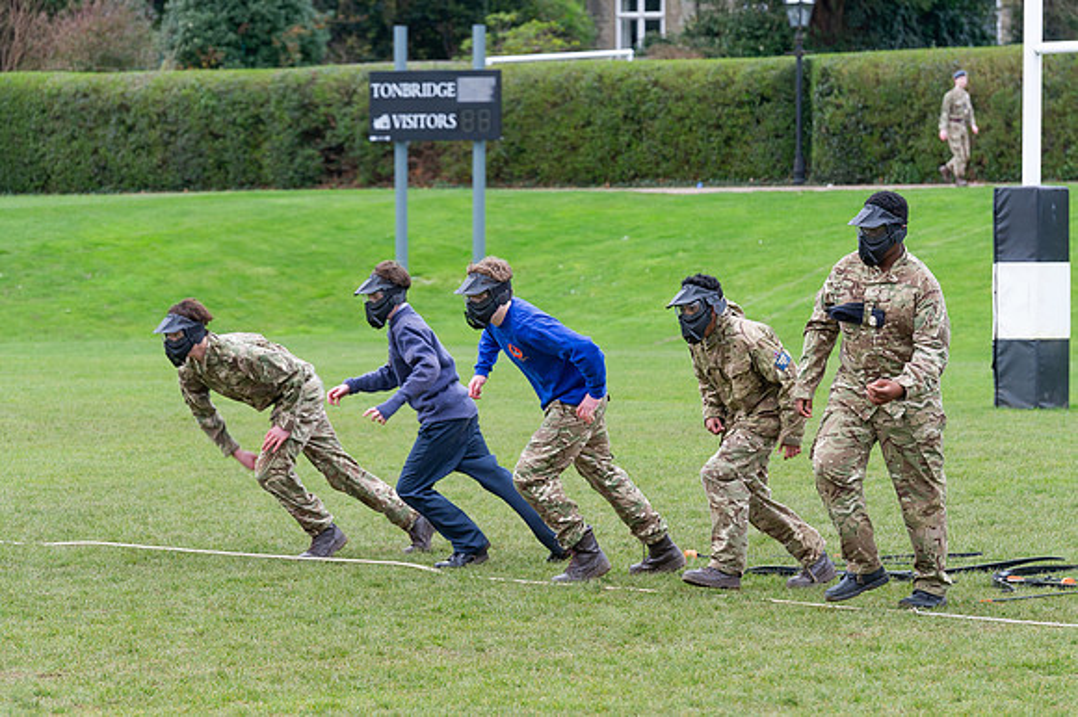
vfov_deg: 6.6
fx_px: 6216
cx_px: 589
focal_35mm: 208
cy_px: 388
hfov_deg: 9.9
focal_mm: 180
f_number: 7.1
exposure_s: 1/250
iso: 800
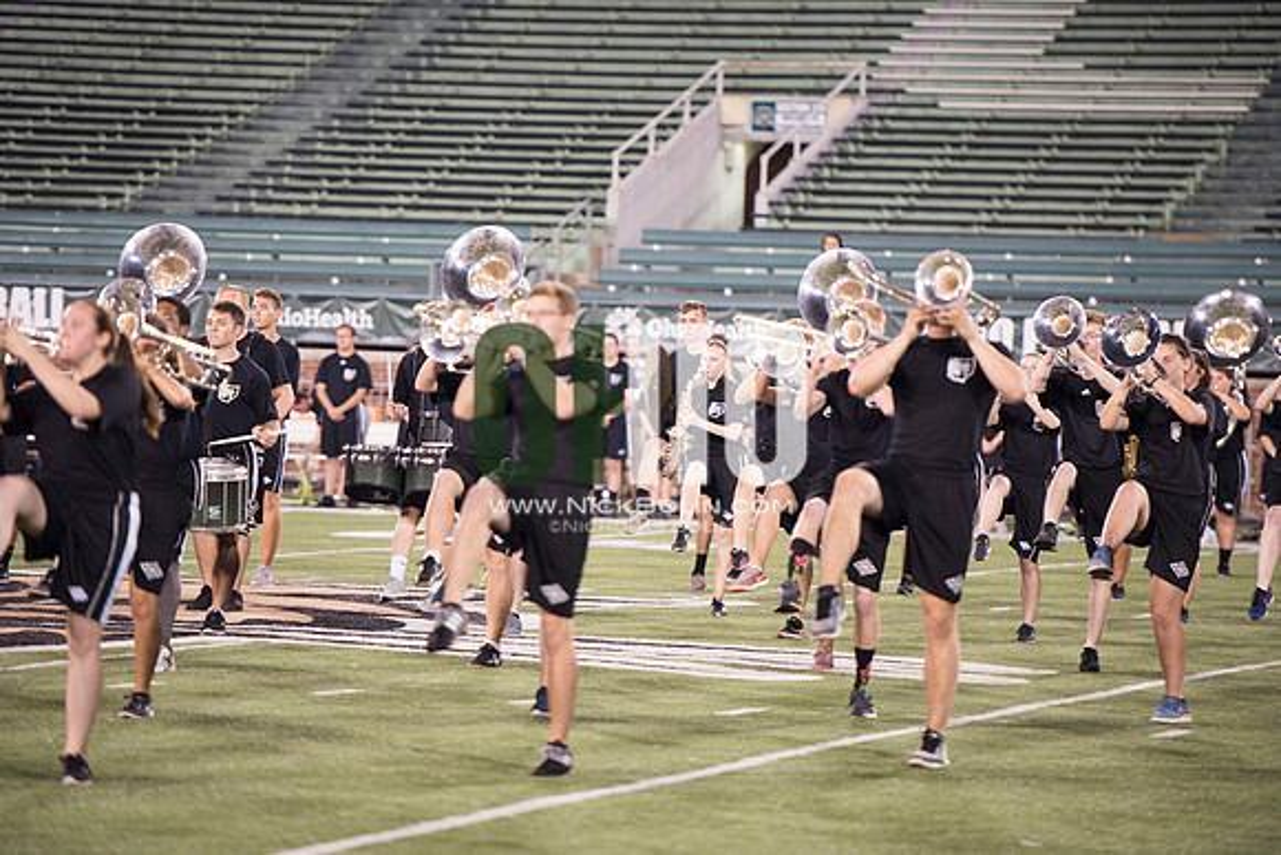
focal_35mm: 185
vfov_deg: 7.4
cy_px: 428
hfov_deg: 11.1
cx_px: 640
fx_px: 6584
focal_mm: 185
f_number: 2.8
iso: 1000
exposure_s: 1/320
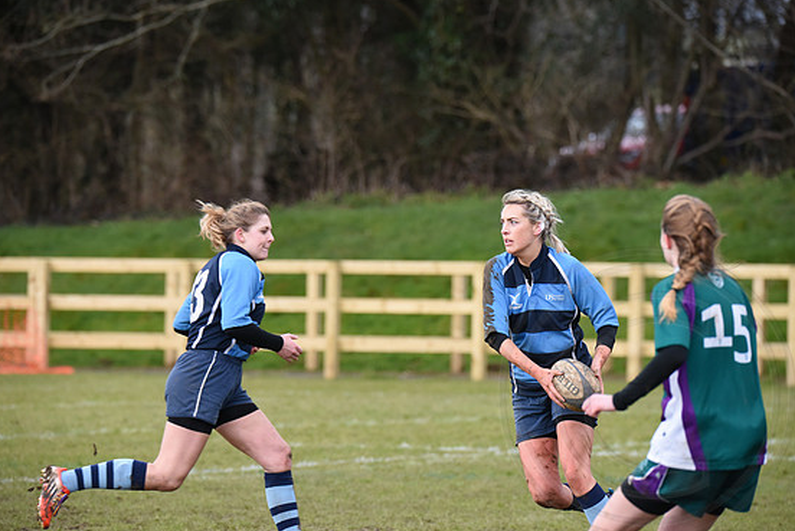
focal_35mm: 357
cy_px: 271
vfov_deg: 3.9
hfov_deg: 5.8
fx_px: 7890
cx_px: 386
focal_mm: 340
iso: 2000
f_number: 8
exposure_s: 1/1250
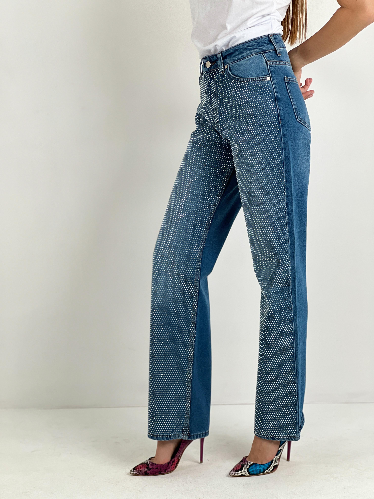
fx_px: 1109
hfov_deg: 19.1
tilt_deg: -6.5
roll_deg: +1.6
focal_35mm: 77
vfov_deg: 25.3
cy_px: 250
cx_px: 187
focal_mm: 9
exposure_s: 1/100
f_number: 2.8
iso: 50
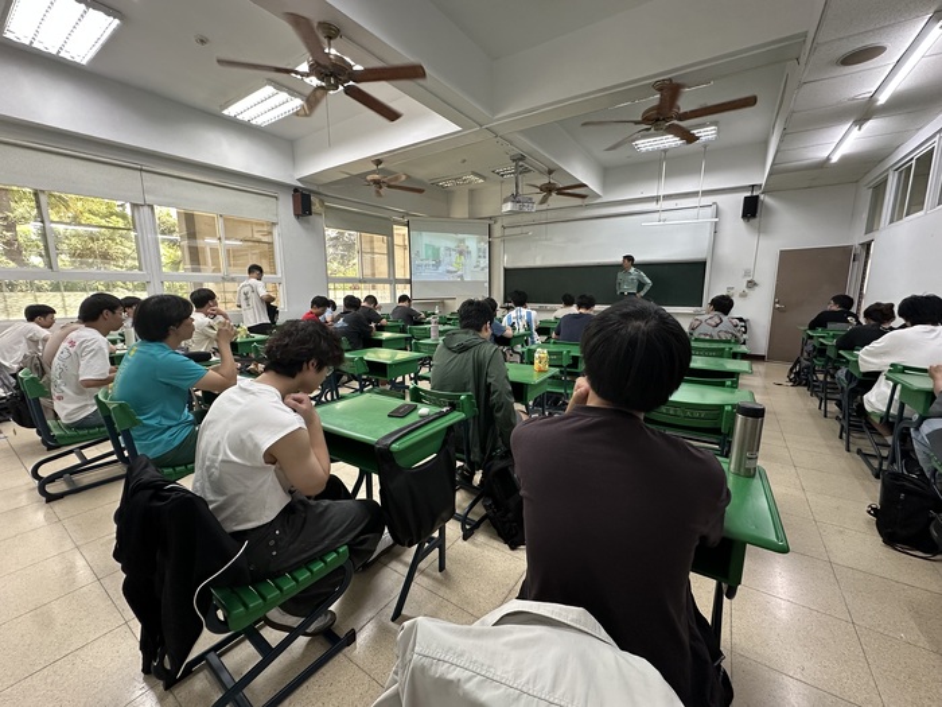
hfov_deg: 102.1
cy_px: 354
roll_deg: +0.1
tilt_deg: -9.9
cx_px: 471
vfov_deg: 85.7
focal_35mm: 14
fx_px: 381
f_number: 2.2
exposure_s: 1/60
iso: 200
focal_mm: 2.22
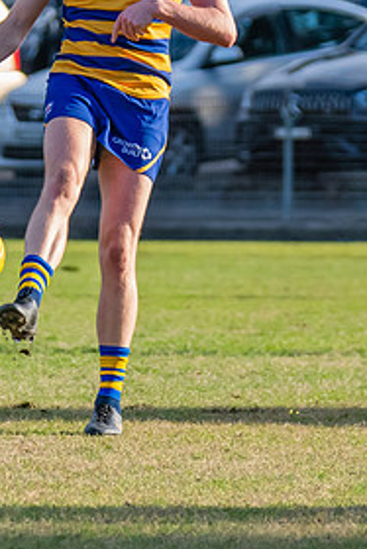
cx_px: 41
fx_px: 16005
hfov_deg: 1.3
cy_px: 68
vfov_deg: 2.0
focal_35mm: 1048
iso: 800
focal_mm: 240
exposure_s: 1/1600
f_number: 5
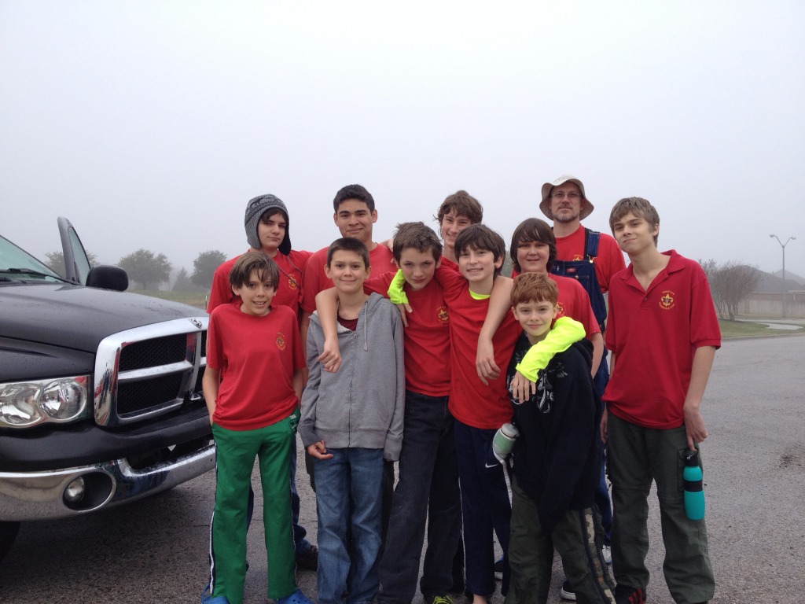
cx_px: 402
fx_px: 814
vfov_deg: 40.7
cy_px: 302
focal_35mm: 35
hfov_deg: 52.6
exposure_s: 1/269
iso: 50
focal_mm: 4.28
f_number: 2.4
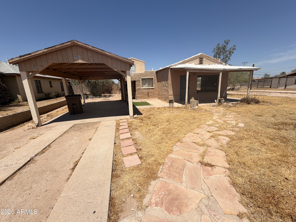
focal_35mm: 14
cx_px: 148
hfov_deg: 102.1
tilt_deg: -11.9
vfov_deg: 85.7
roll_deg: +2.1
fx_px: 120
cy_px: 111
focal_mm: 2.22
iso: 20
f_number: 2.2
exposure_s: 1/1399
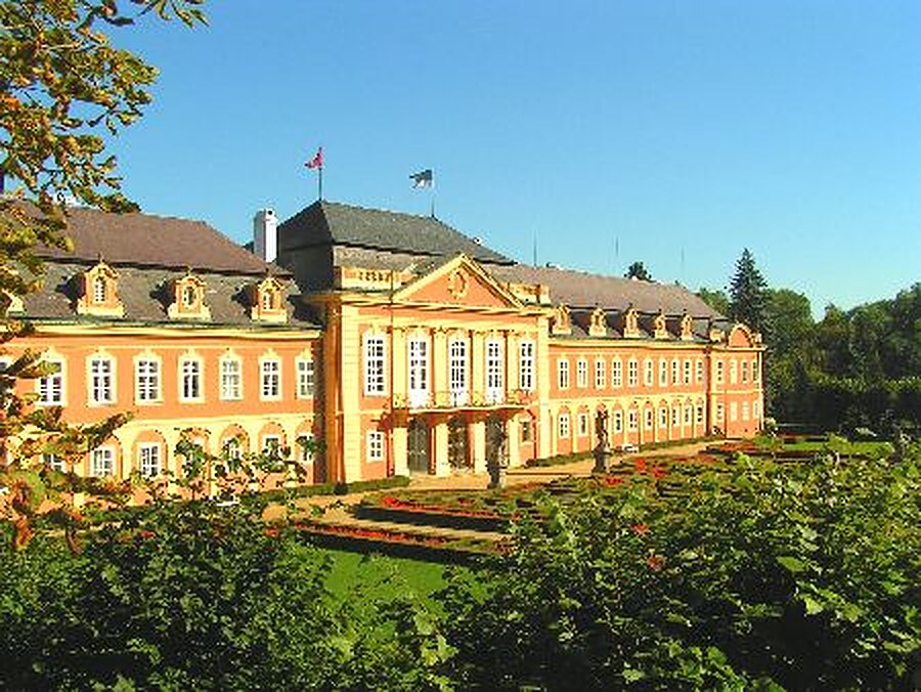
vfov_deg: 37.8
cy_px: 346
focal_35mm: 38
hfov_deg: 49.0
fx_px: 1012
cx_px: 460
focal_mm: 5.8
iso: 50
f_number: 5.6
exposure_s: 1/400
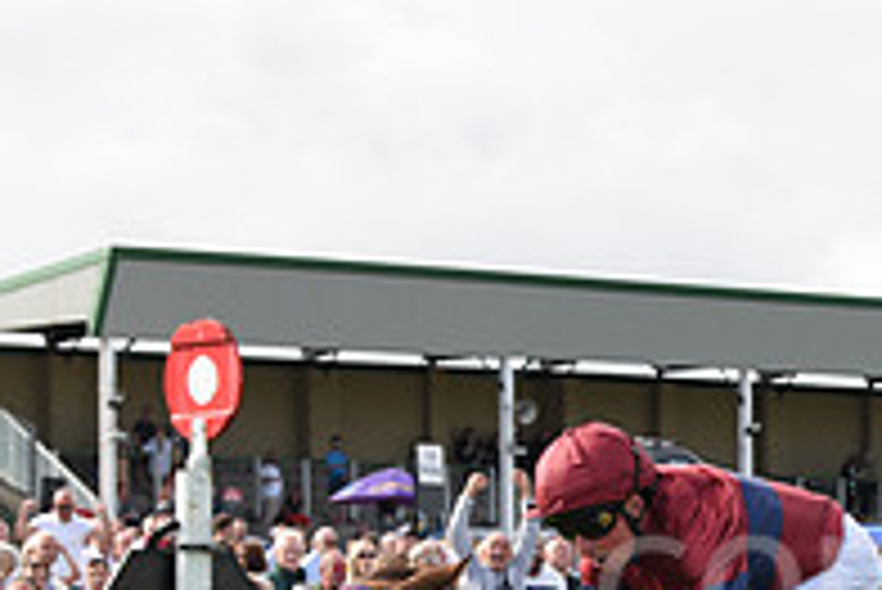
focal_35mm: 207
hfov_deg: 9.7
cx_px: 1188
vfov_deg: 6.6
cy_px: 867
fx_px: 5075
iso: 400
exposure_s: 1/1250
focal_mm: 70
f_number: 5.6
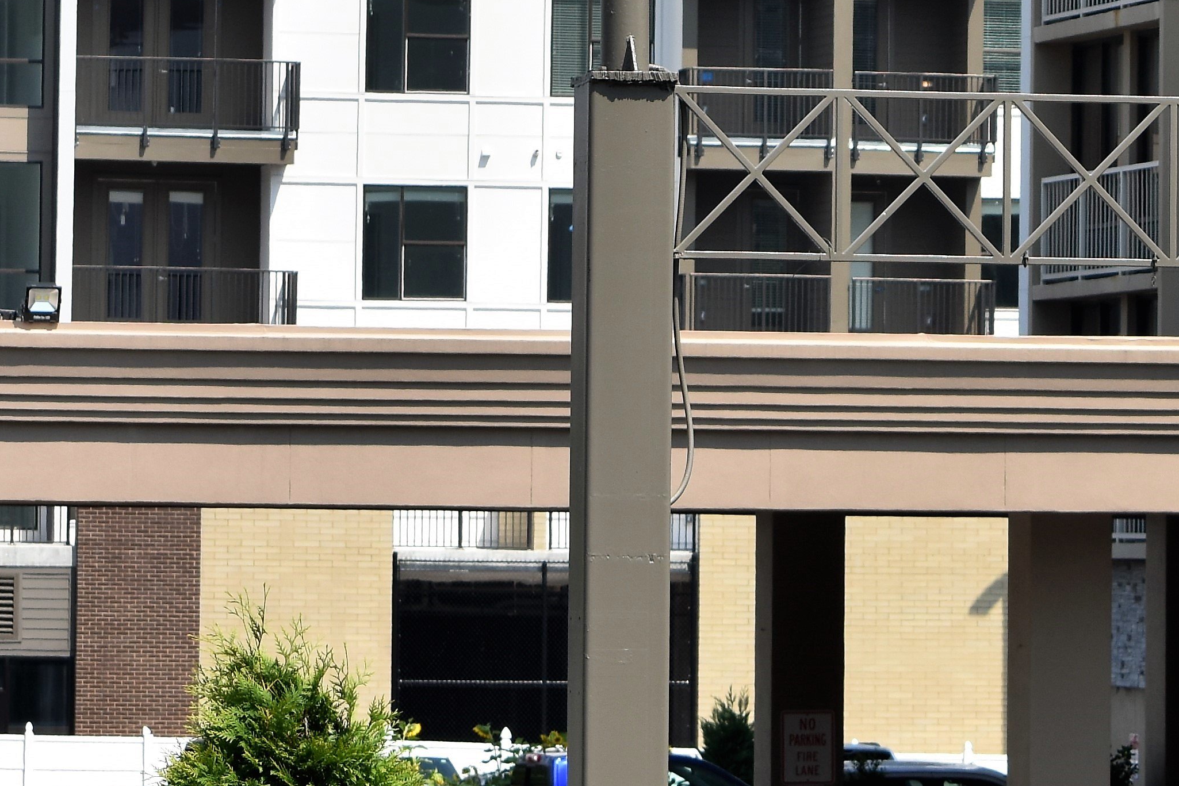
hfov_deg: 8.5
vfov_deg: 5.7
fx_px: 7908
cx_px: 1088
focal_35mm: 241
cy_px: -236
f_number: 8
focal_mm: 55
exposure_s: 1/500
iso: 160
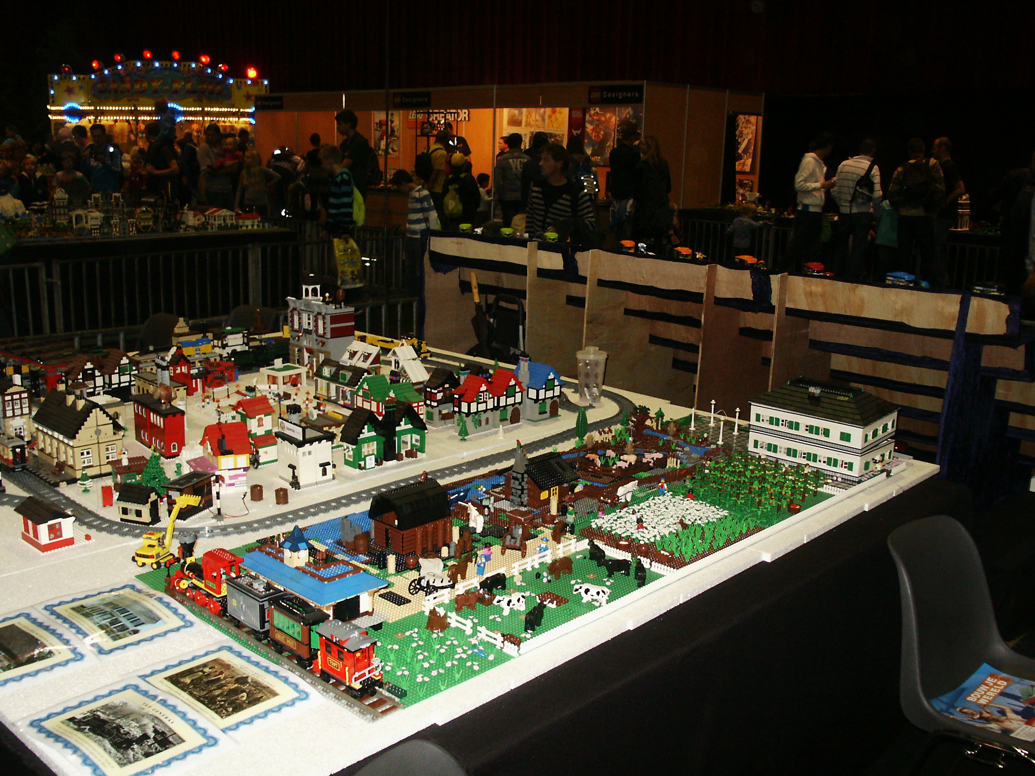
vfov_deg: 40.7
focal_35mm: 35
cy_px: 388
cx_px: 518
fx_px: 1046
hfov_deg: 52.6
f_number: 3
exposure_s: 1/45
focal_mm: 7.18
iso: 200
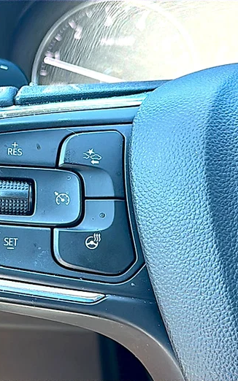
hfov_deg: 19.8
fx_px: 665
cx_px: 12
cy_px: 191
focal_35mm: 64
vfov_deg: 32.0
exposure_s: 1/96
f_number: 1.78
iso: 64
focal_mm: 6.86
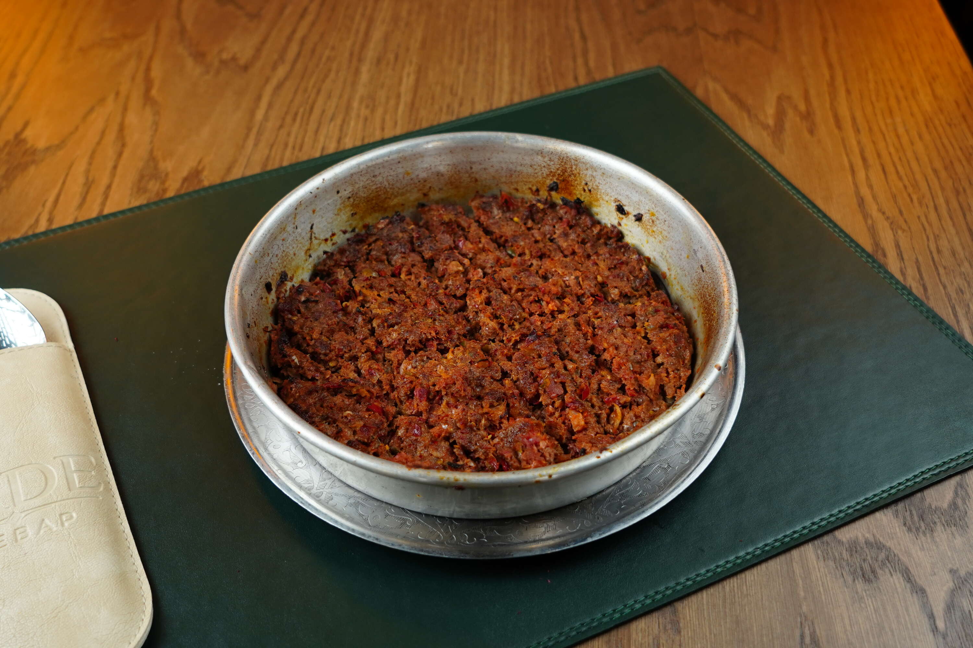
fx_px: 973
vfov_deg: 36.9
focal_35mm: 36
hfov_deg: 53.1
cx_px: 486
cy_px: 324
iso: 640
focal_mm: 24
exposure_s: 1/125
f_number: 4
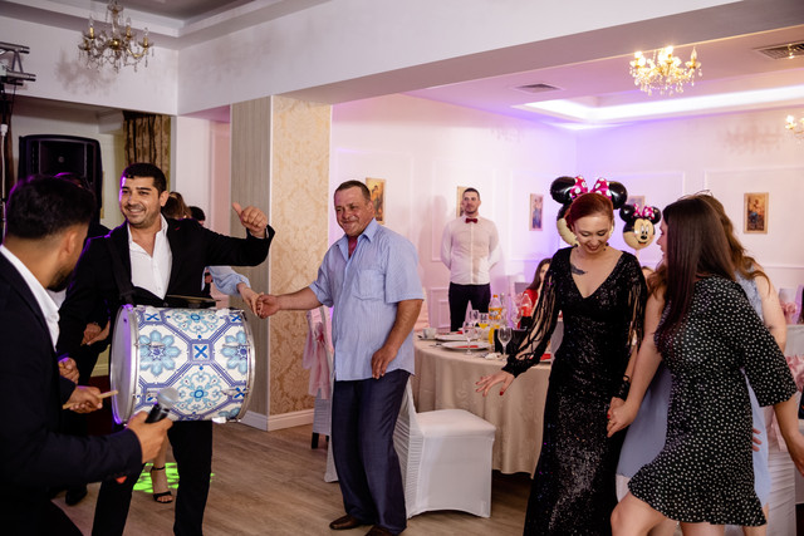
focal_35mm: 35
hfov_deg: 54.4
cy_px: 268
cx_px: 402
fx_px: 782
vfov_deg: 37.9
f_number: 2
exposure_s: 1/200
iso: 1000
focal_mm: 23
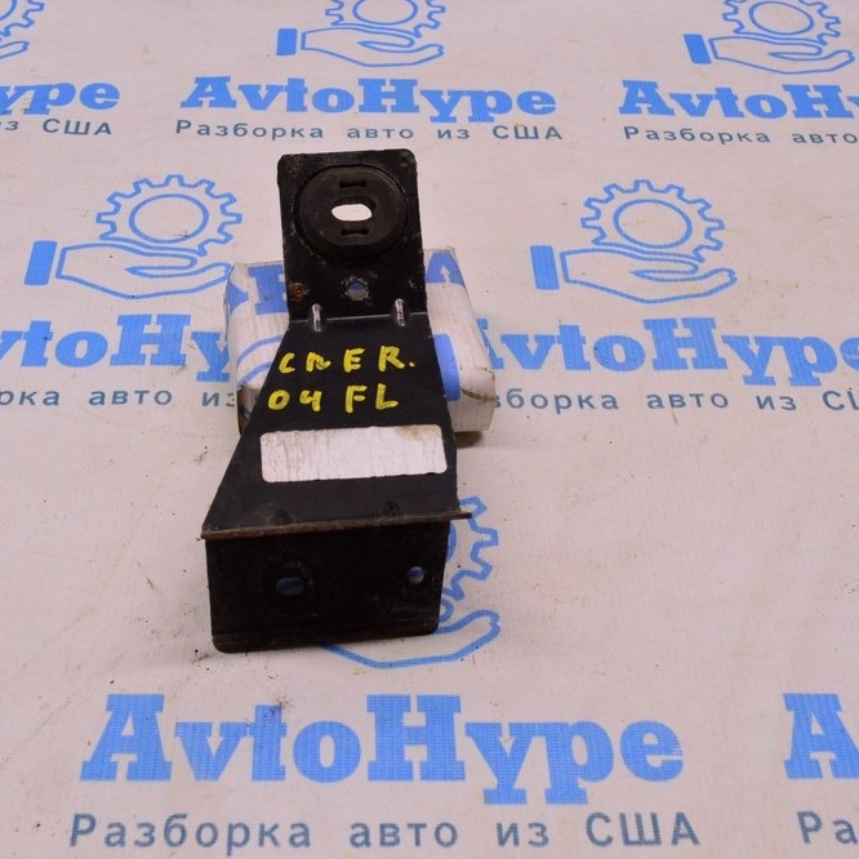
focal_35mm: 47
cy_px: 437
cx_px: 348
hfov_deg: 35.9
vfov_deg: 36.1
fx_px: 1320
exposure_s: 1/125
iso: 1600
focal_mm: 24
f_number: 8
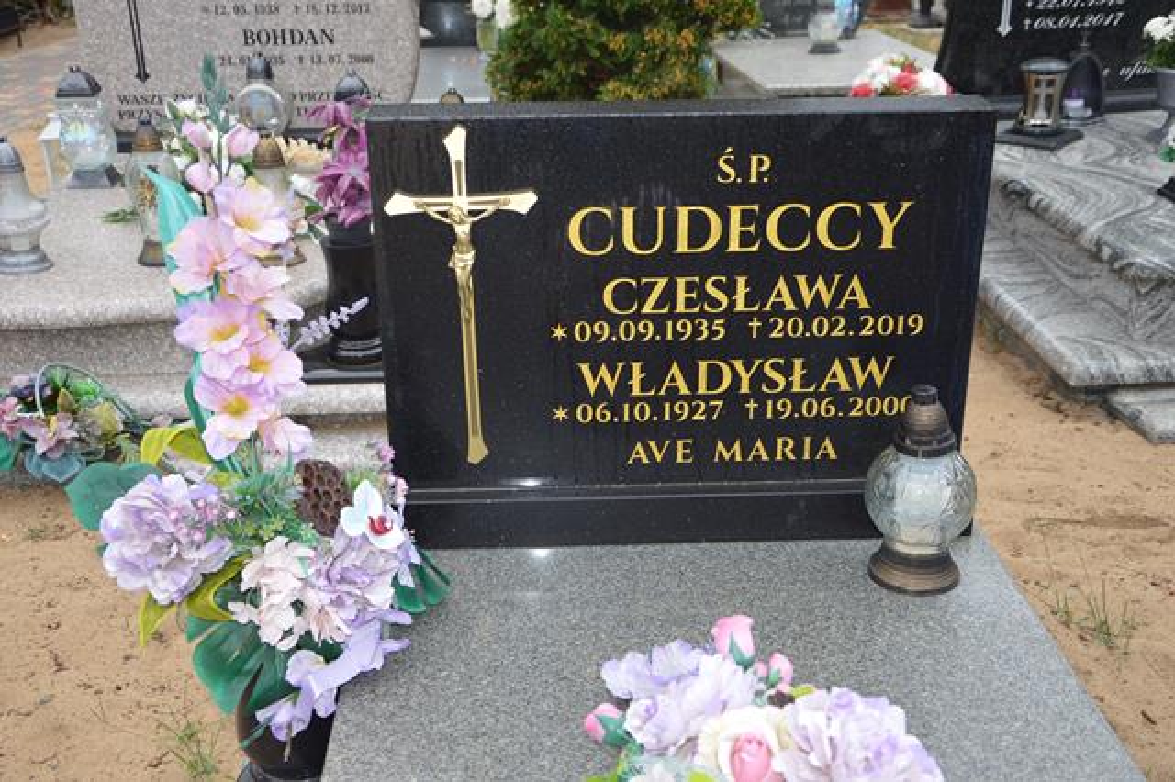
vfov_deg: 31.9
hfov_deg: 46.4
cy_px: 391
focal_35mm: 42
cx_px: 588
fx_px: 1370
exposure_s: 1/125
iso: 140
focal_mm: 28
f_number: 4
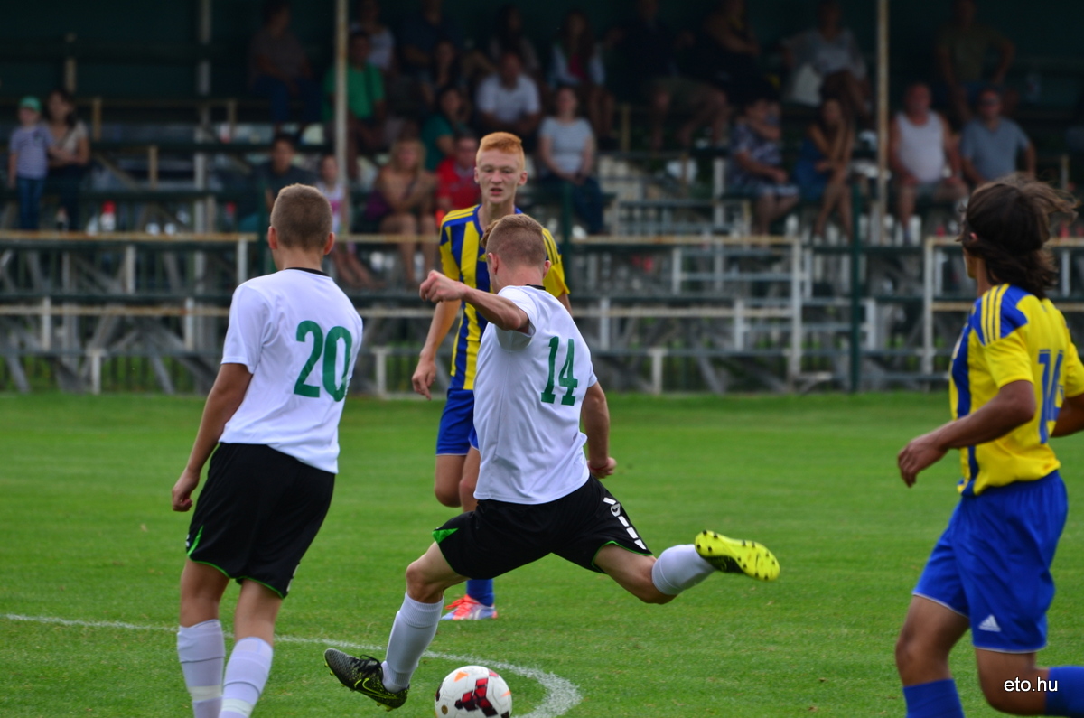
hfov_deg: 5.7
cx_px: 542
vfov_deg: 3.8
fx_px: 10818
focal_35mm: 360
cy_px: 359
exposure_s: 1/500
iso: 160
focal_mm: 240
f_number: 5.6
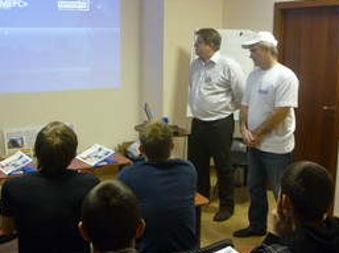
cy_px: 105
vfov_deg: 32.0
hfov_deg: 41.8
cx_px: 124
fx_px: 440
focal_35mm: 45
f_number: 2.8
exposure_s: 1/25
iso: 400
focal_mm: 5.5
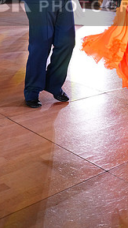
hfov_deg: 19.1
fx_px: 379
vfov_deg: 30.9
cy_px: 0
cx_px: 87
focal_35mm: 63
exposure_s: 1/250
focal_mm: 30
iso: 2500
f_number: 5
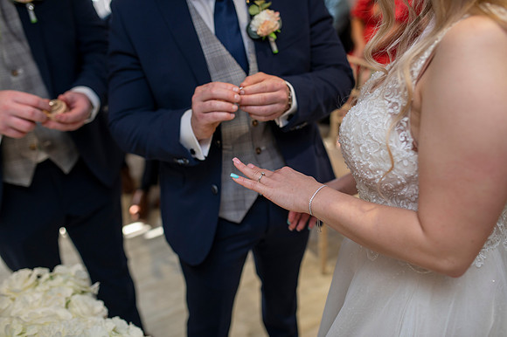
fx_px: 493
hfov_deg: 54.5
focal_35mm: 35
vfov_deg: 37.8
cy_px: 168
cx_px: 254
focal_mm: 35
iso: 200
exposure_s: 1/100
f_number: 2.5
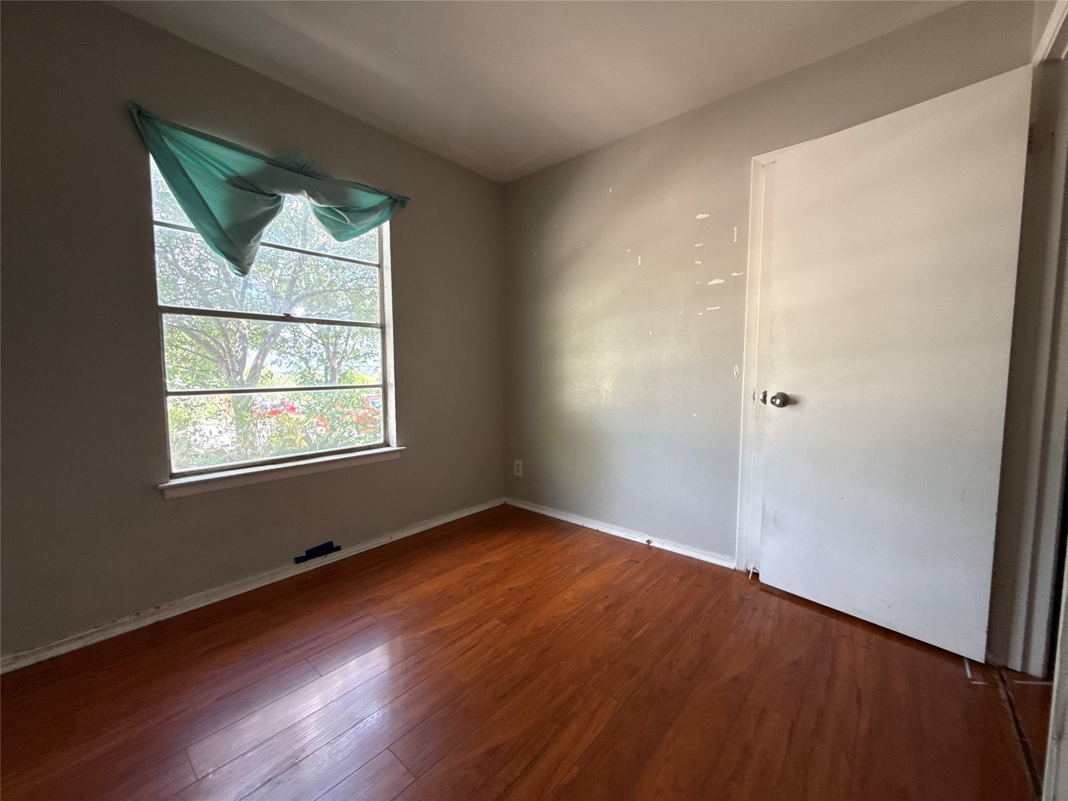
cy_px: 400
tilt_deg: -4.4
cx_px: 534
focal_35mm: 14
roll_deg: +0.1
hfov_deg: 102.1
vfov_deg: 85.7
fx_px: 432
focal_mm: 2.22
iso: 200
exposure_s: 1/99
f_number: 2.2
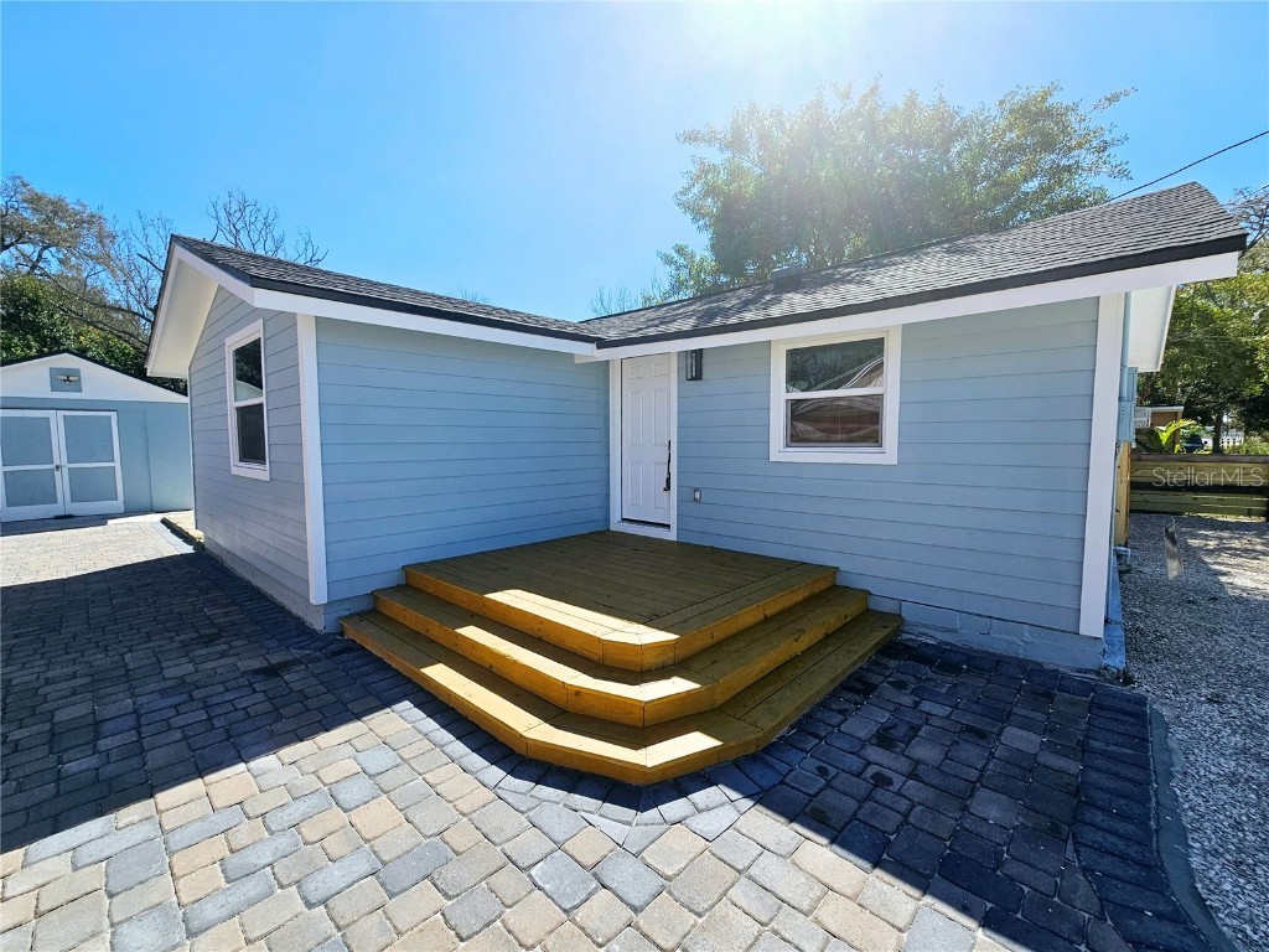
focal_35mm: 13
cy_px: 476
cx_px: 634
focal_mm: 2.2
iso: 50
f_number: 2.2
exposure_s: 1/2500
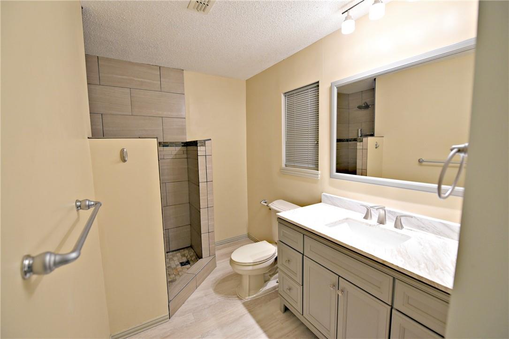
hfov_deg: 100.4
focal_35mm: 15
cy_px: 170
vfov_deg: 77.4
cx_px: 254
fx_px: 212
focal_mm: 15
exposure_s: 1/60
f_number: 3.5
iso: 800
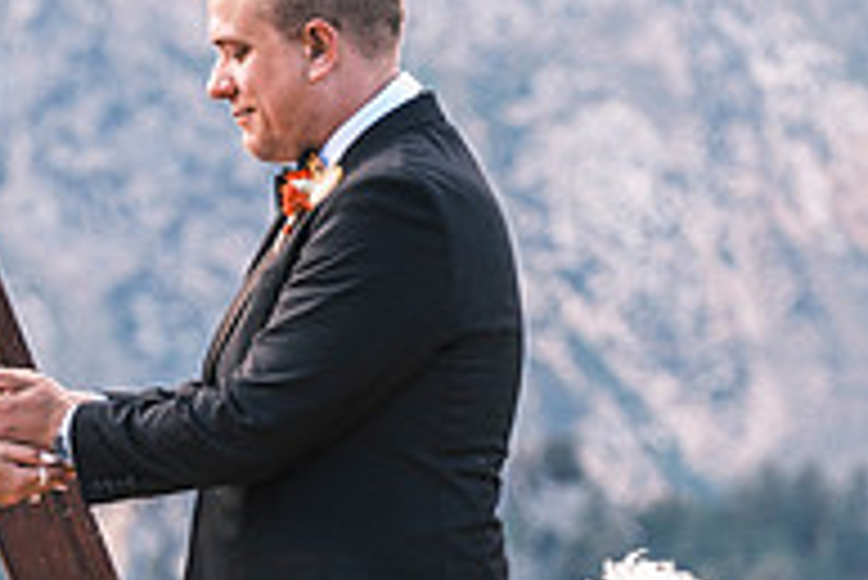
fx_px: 9482
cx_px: 342
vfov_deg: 3.5
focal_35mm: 393
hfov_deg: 5.2
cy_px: 744
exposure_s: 1/450
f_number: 2.8
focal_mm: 87.1
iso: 400
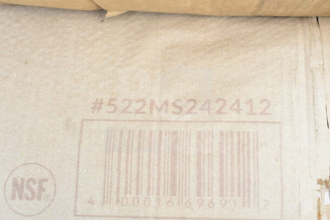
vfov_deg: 26.5
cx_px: 165
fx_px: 468
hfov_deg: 38.9
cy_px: 110
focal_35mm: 51
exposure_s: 1/500
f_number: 11
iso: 1600
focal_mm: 34
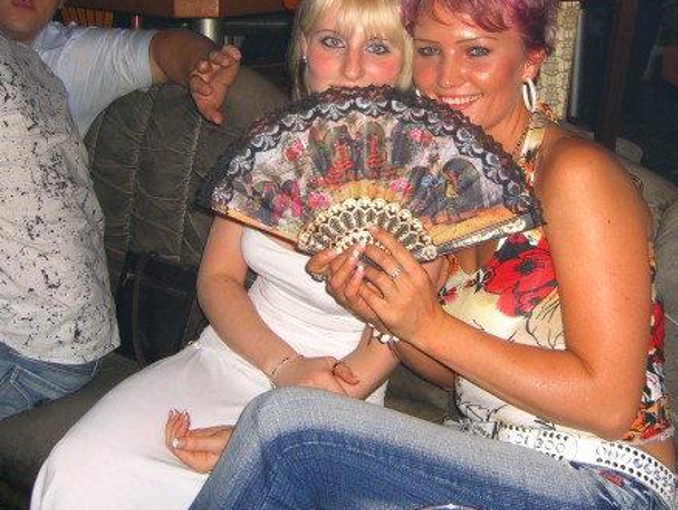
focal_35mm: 52
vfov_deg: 27.9
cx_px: 410
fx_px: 1019
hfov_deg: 36.7
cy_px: 167
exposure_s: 1/60
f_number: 2.8
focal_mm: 7.9
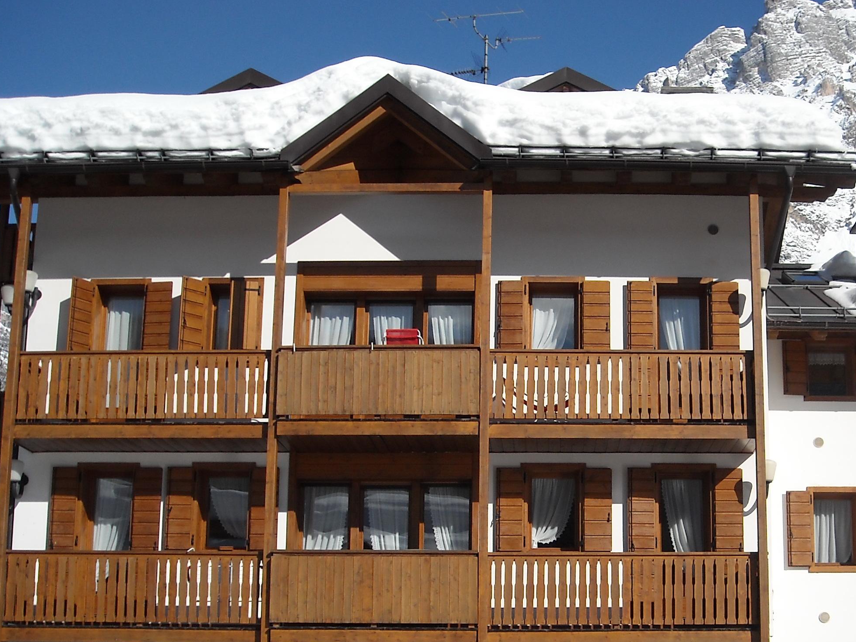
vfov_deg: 26.2
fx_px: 1360
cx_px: 549
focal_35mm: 55
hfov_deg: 34.7
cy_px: 476
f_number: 5.6
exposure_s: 1/478
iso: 64
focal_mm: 5.7
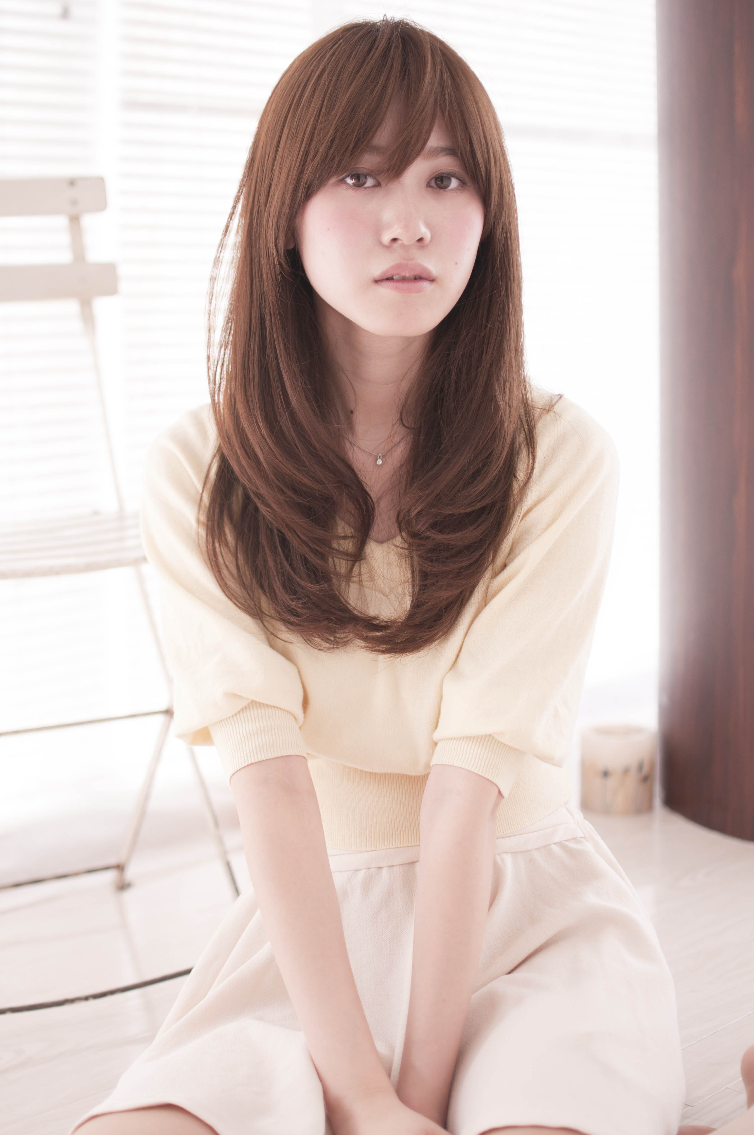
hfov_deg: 25.7
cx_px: 377
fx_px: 1654
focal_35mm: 52
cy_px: 568
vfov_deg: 37.9
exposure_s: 1/200
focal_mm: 35
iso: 200
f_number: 1.8
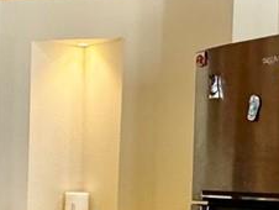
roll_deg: -0.8
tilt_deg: -4.0
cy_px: 211
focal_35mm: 99
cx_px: -44
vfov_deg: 14.7
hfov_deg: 18.9
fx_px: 799
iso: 320
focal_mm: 2.22
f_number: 2.2
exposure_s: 1/120
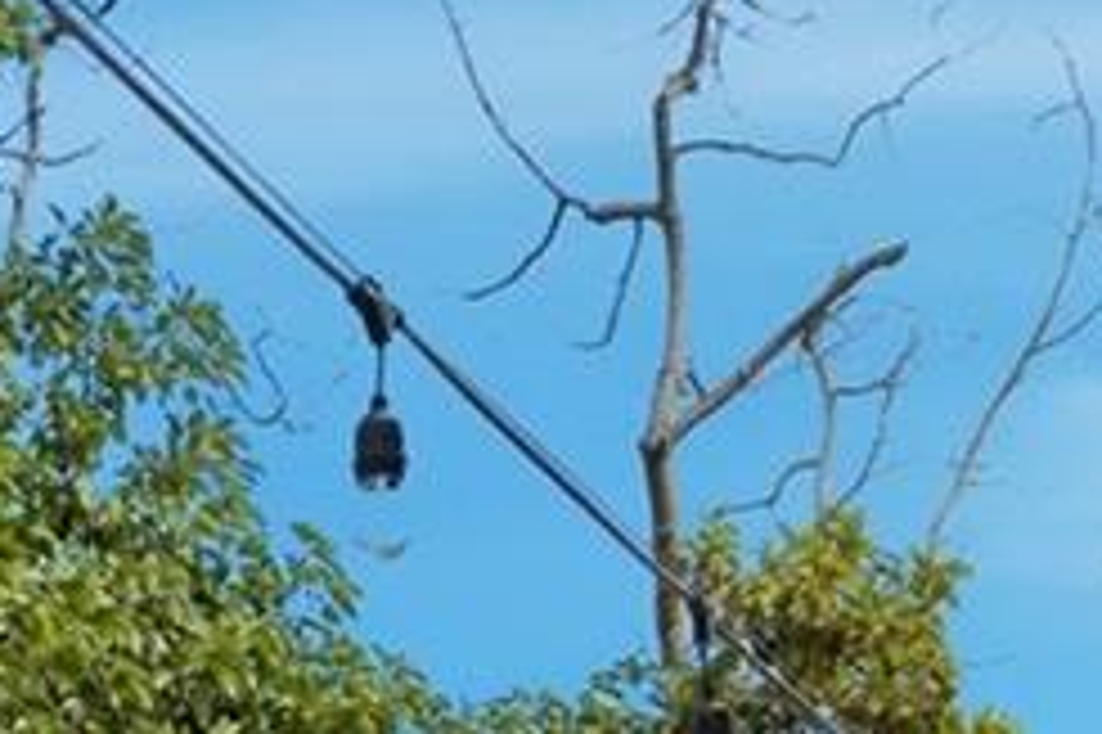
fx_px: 3395
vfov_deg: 10.1
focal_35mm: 111
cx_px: 117
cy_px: 1986
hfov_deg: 18.2
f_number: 8
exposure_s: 1/1000
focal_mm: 17
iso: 250
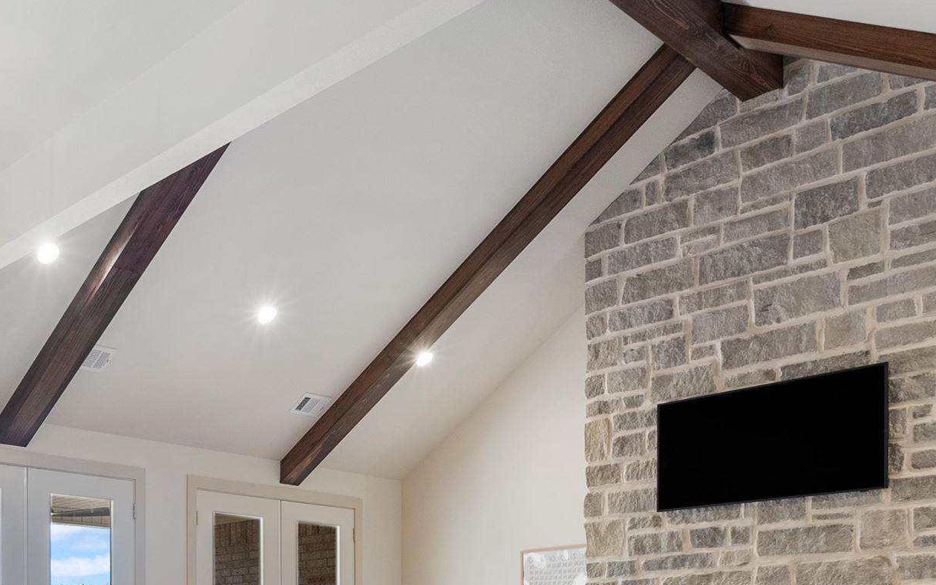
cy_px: 662
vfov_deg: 28.1
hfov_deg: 43.6
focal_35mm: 41
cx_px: 76
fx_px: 1046
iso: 640
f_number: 9
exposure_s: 1/3
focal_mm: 16
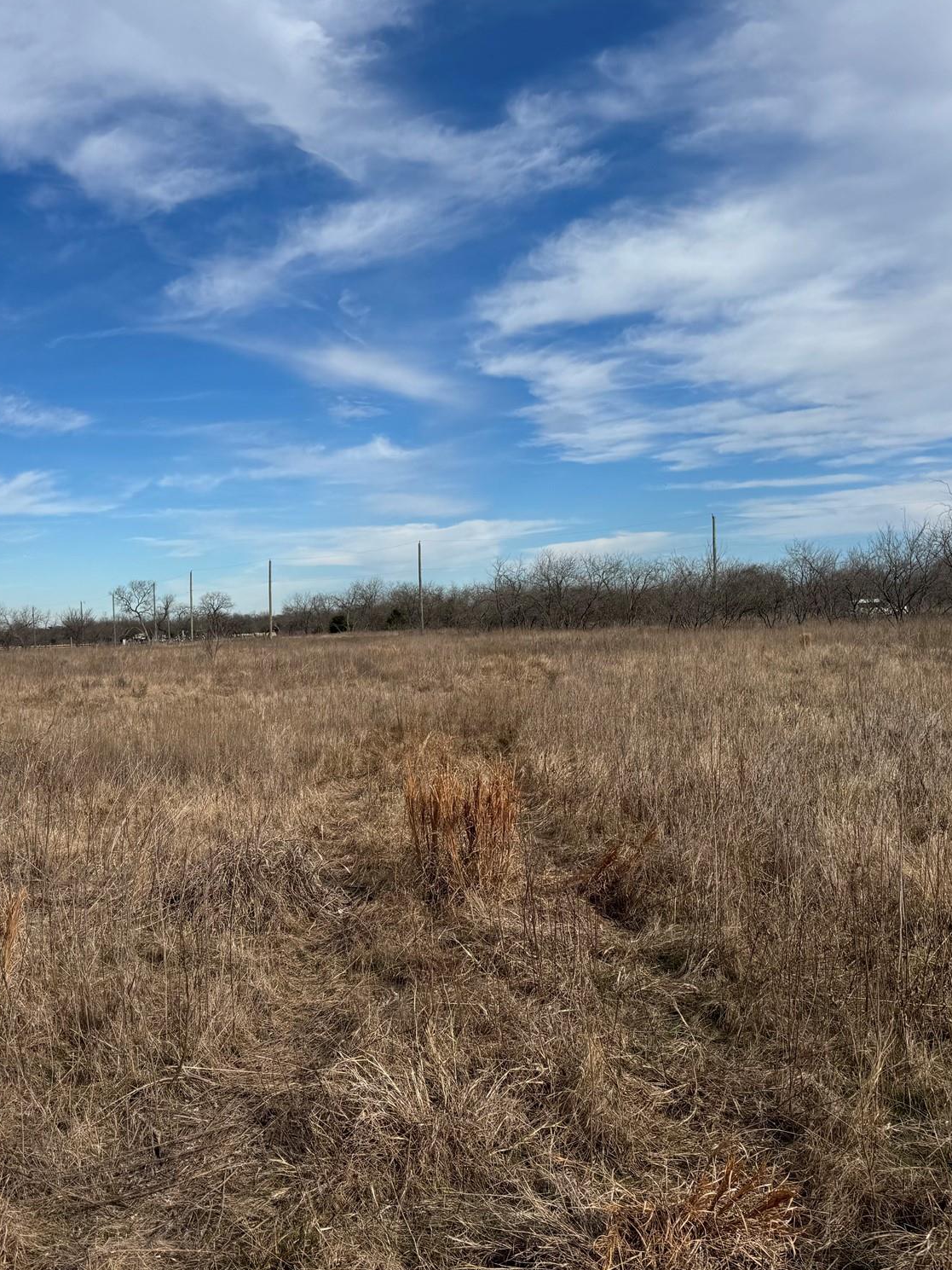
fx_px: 1210
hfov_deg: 42.5
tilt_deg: -0.5
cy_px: 621
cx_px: 330
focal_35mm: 33
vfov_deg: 55.3
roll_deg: +0.7
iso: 80
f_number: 1.78
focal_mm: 6.76
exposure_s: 1/7092
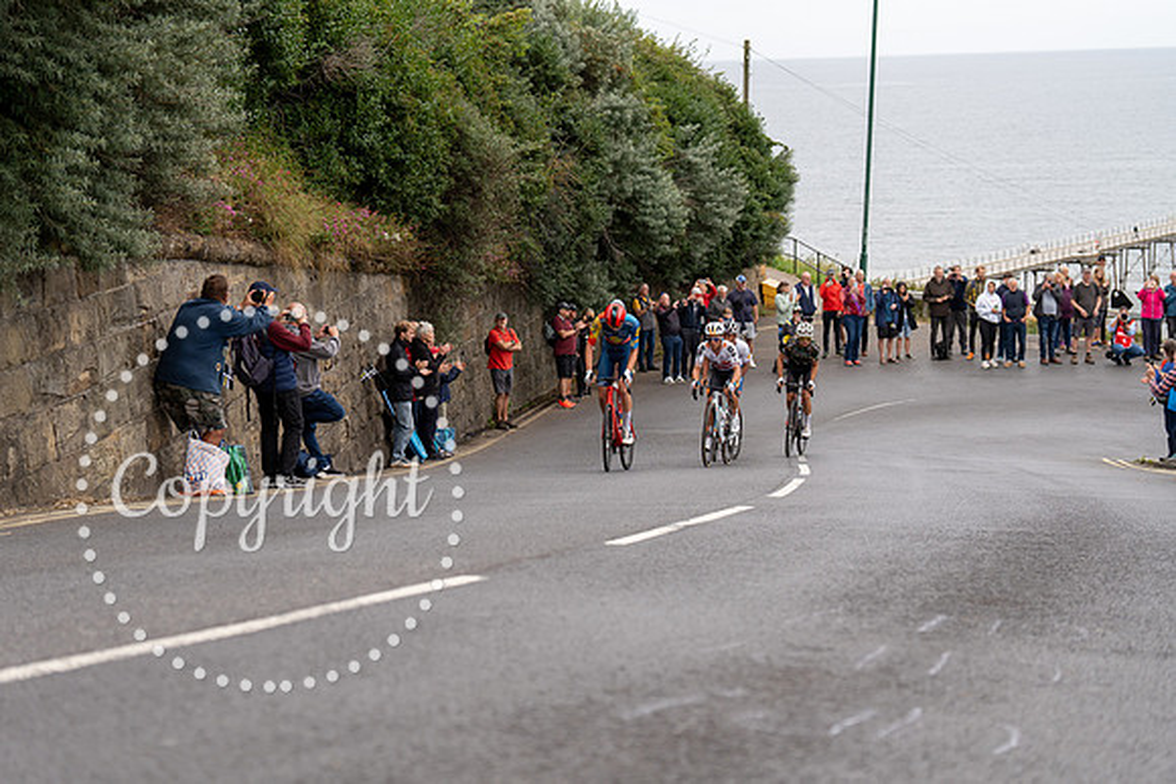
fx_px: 2287
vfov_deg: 19.5
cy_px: 392
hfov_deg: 28.8
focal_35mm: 70
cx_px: 588
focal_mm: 70
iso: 320
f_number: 3.5
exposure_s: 1/1000
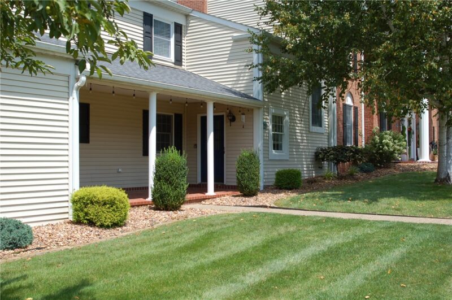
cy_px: 150
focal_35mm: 42
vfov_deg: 31.8
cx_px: 226
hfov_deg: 46.5
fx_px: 527
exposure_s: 1/250
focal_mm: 28
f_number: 8
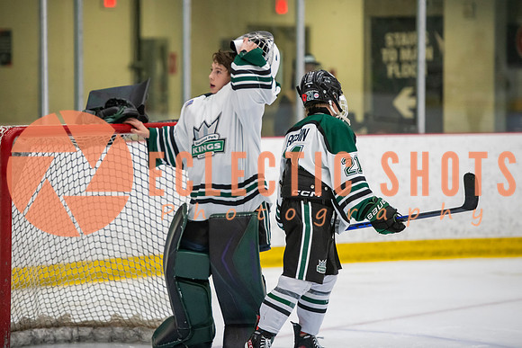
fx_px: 3043
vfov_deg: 6.6
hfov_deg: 9.8
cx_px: 254
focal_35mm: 210
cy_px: 145
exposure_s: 1/640
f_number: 3.2
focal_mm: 175
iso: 2000
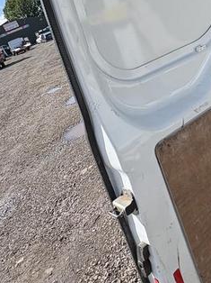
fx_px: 326
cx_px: 198
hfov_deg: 33.6
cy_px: 53
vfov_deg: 44.4
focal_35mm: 40
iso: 64
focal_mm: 2.22
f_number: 2.2
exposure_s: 1/879
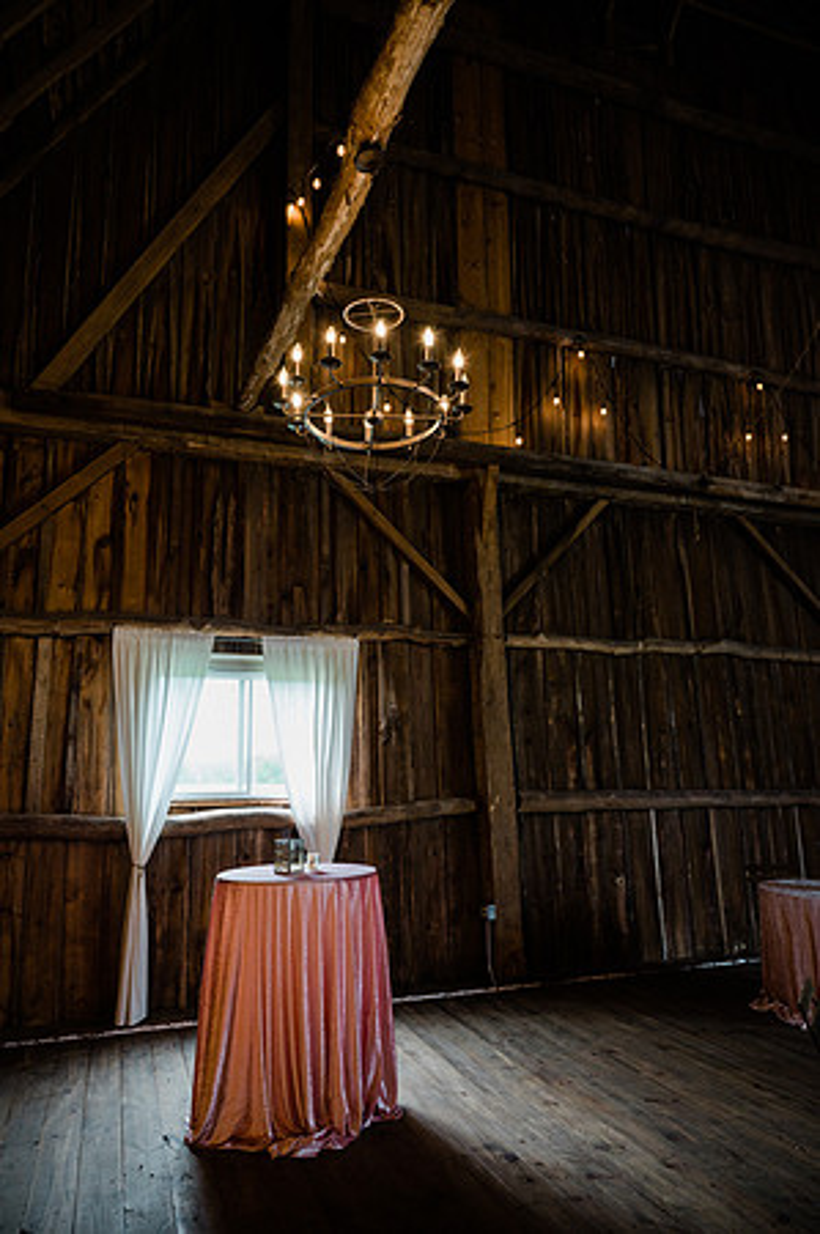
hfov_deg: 53.0
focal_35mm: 24
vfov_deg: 73.8
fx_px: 822
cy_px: 617
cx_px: 410
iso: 640
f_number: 4.5
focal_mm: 24
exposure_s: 1/200
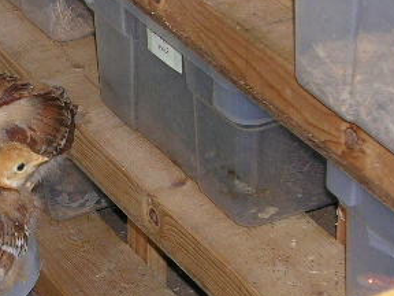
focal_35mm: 160
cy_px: 160
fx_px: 1821
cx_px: 18
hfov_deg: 12.2
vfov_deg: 9.3
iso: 71
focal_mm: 10.9
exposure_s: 1/60.1
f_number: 3.7
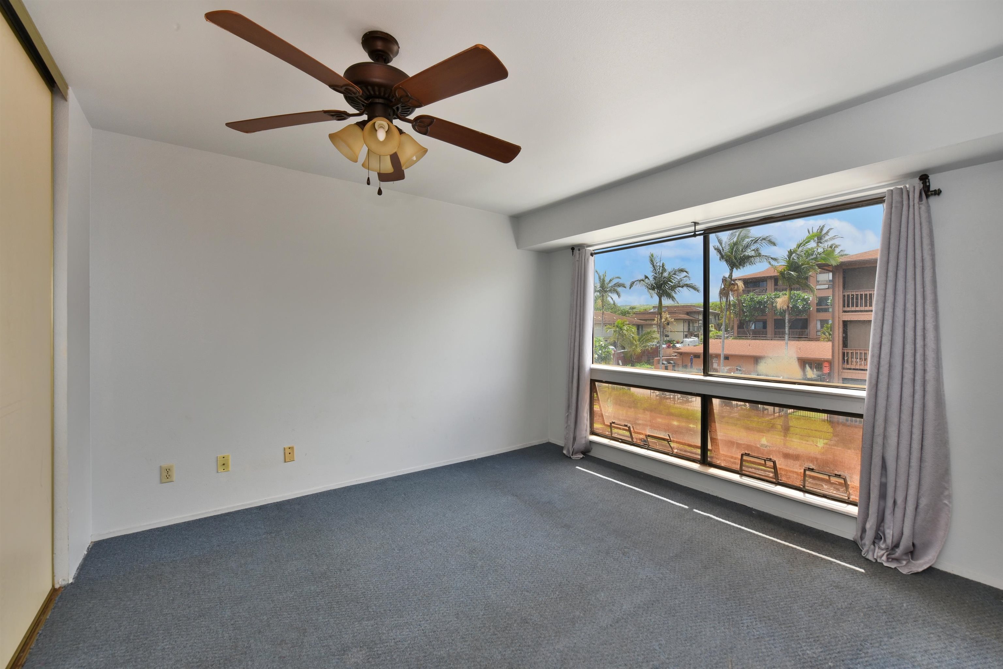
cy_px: 334
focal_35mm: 14
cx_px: 502
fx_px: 390
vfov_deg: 81.2
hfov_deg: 104.3
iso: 2200
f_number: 16
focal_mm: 14
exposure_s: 1/60
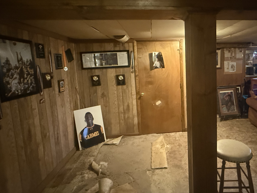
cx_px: 175
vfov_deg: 60.7
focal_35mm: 22
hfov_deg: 73.7
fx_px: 163
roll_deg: +1.9
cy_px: 80
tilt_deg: -5.2
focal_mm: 2.22
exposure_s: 1/30
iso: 1250
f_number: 2.2
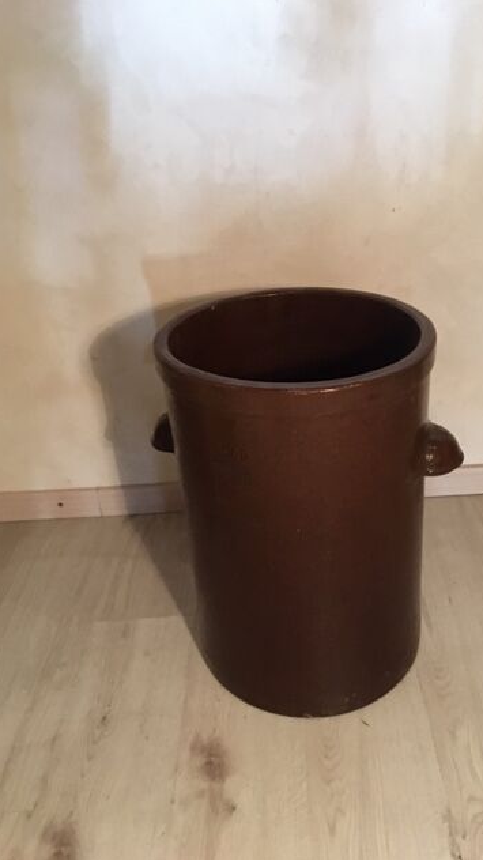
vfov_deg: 61.0
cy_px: 431
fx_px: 729
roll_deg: +2.4
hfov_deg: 36.5
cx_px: 297
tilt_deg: -27.2
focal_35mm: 32
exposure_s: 1/17
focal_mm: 4.15
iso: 200
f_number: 2.2
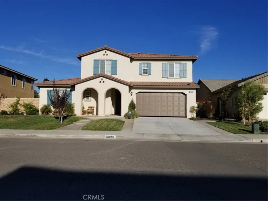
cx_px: 134
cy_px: 100
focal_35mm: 26
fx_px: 201
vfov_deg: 53.1
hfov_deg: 67.3
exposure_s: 1/5568
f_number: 1.7
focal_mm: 4.3
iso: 50
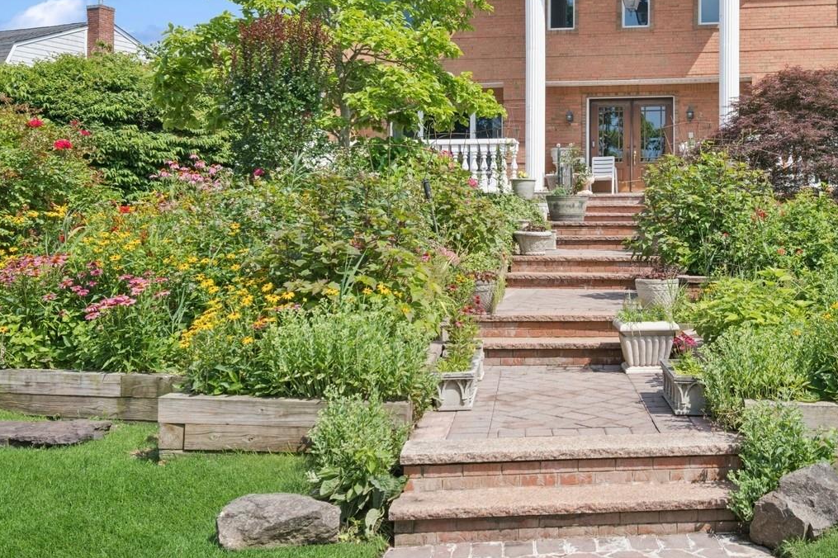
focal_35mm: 41
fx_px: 954
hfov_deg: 45.7
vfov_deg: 32.1
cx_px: 632
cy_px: 154
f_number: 14
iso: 640
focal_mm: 26
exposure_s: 1/200
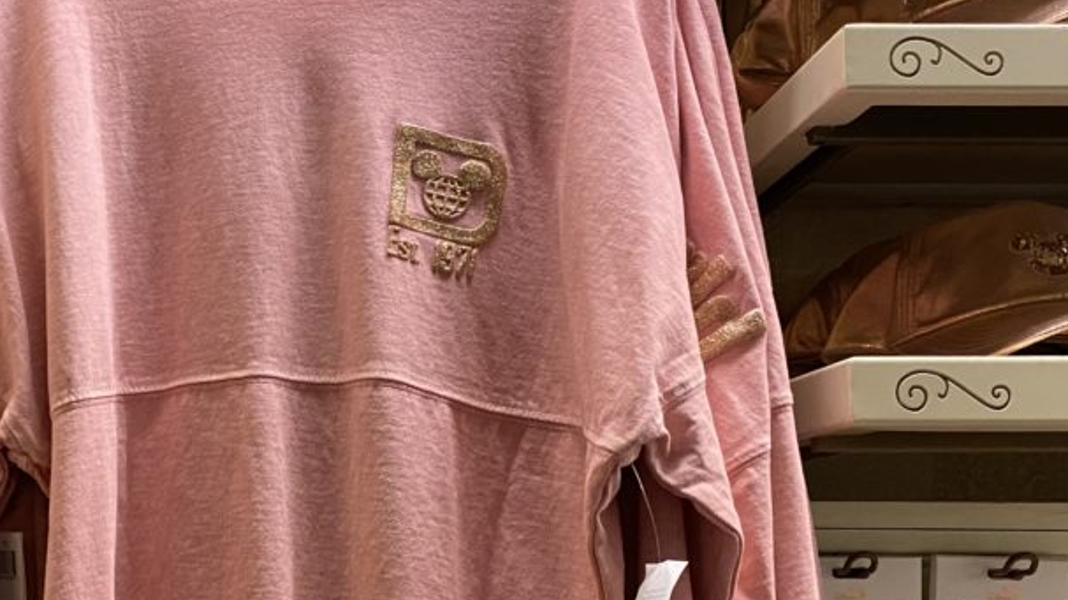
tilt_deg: +4.7
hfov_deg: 36.6
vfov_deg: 21.1
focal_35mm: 56
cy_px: 501
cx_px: 304
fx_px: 1585
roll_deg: -0.6
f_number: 1.8
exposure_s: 1/60
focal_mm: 4.25
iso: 250
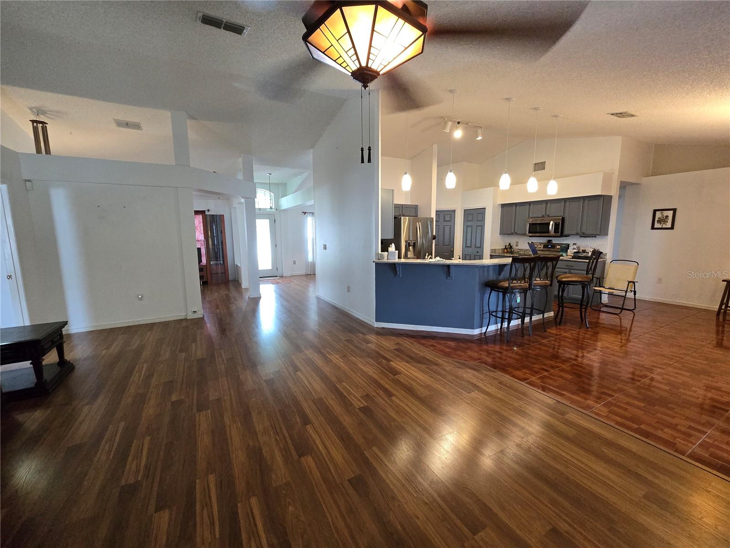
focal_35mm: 13
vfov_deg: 89.9
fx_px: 274
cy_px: 274
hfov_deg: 106.2
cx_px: 365
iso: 640
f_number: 2.2
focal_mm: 2.2
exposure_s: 1/60
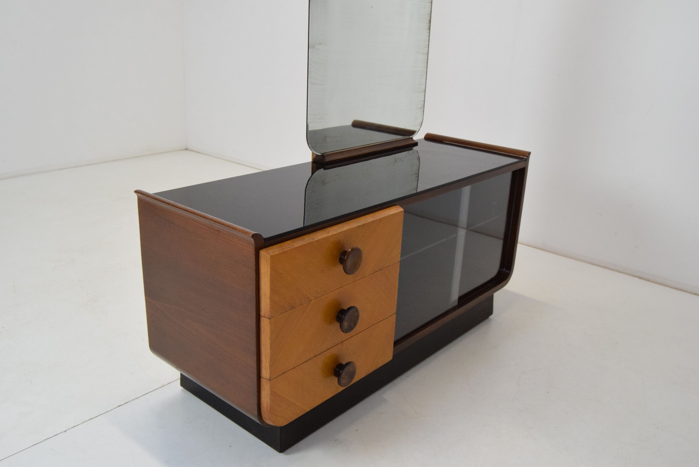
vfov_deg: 40.0
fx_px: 641
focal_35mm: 33
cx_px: 350
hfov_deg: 57.2
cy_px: 234
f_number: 7.1
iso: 1600
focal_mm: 22
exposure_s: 1/200
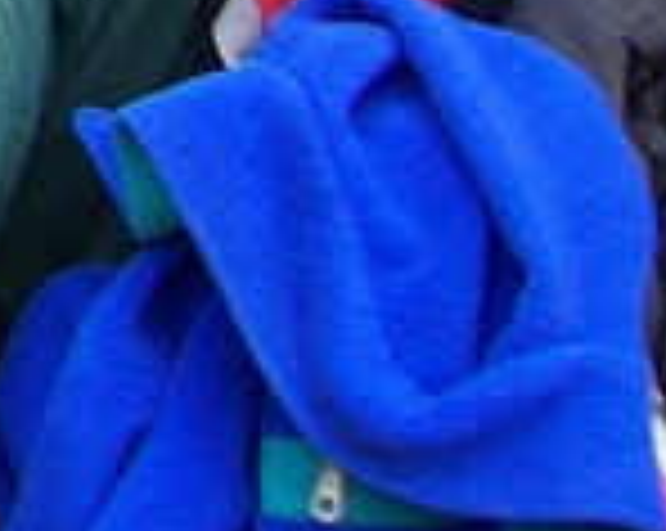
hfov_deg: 9.4
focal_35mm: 190
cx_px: -781
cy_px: -630
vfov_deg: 7.7
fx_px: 3740
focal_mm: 6
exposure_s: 1/162
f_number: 2.7
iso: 80
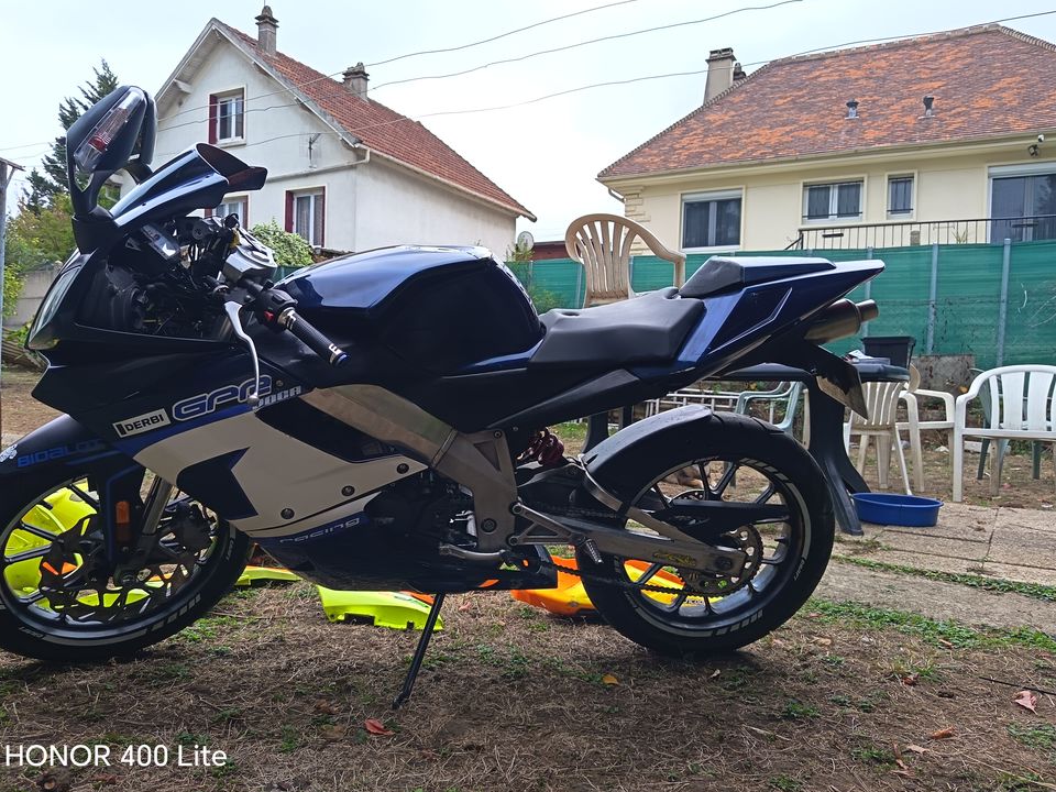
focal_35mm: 25
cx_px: 515
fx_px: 763
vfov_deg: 54.9
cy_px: 386
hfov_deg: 69.4
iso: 100
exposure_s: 1/196
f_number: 1.75
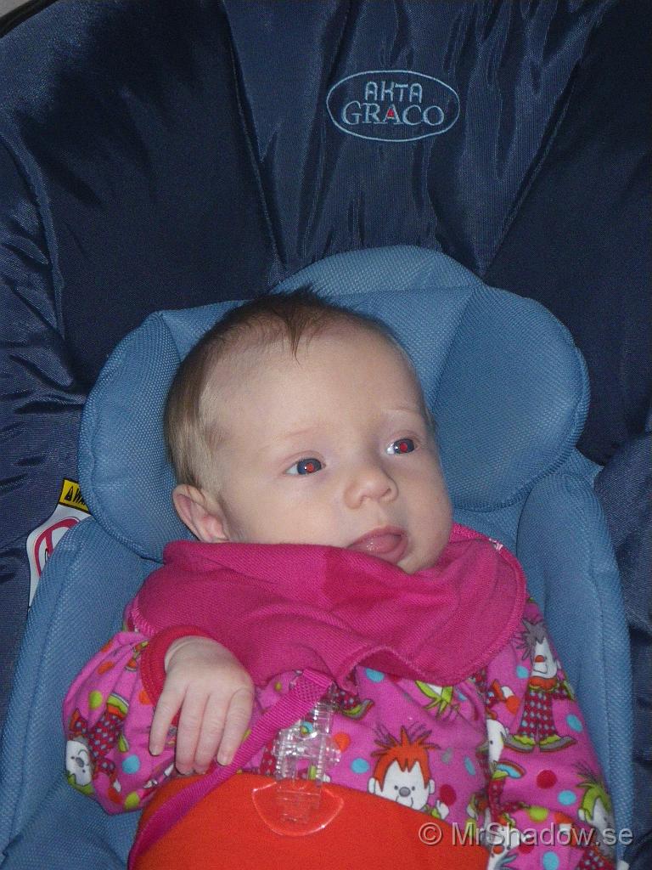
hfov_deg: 12.9
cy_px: 435
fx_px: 2888
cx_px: 326
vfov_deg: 17.1
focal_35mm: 115
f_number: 5.2
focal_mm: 20.6
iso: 400
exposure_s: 1/160
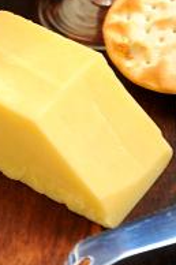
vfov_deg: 6.5
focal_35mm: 317
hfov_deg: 4.3
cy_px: -63
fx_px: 2329
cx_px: 148
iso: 200
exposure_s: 1/10
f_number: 5.6
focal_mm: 120
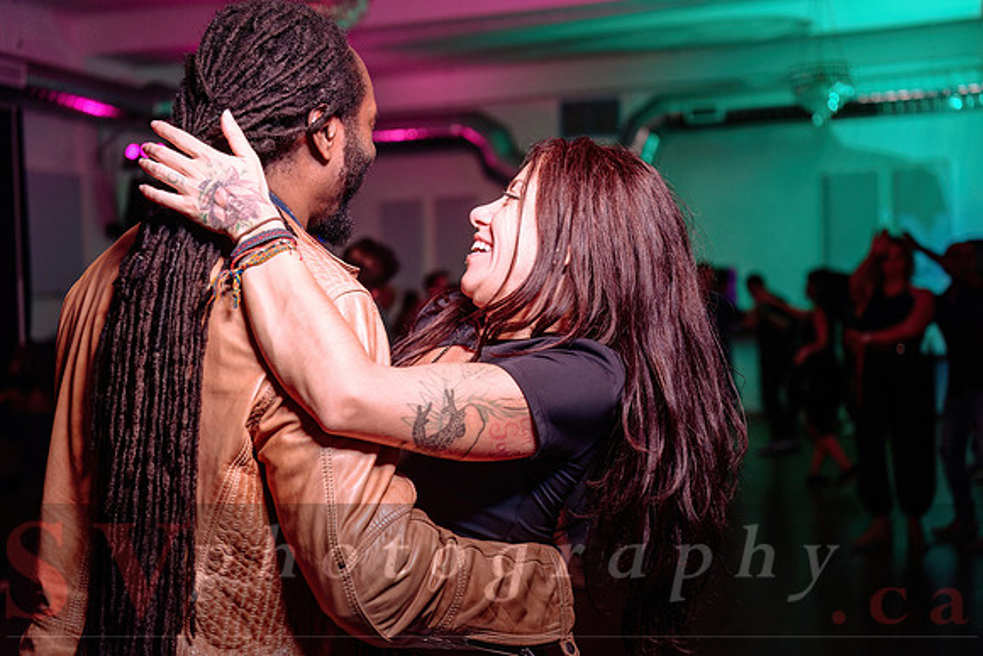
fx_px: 1311
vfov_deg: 28.1
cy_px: 328
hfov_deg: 41.1
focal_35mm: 48
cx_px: 492
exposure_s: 1/80
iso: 800
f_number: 3.2
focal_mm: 48
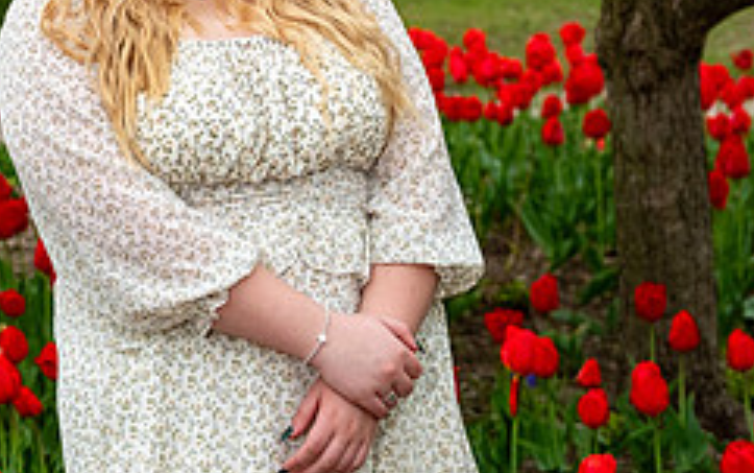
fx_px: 3784
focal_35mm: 184
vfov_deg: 7.1
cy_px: 8
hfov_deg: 11.3
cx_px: 56
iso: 250
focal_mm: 50
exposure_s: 1/400
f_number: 4
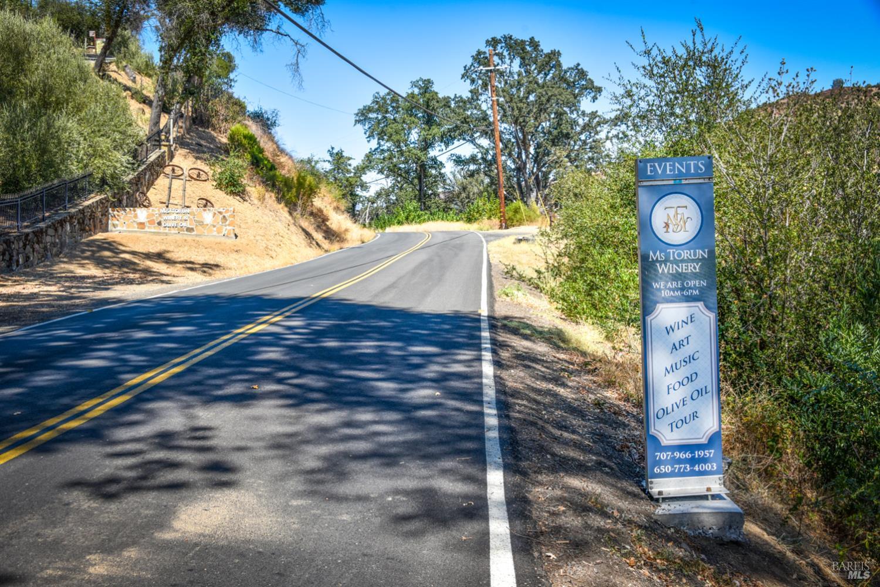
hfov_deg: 48.5
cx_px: 440
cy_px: 294
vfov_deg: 33.4
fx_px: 978
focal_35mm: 40
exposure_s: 1/250
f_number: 8
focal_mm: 40
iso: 160
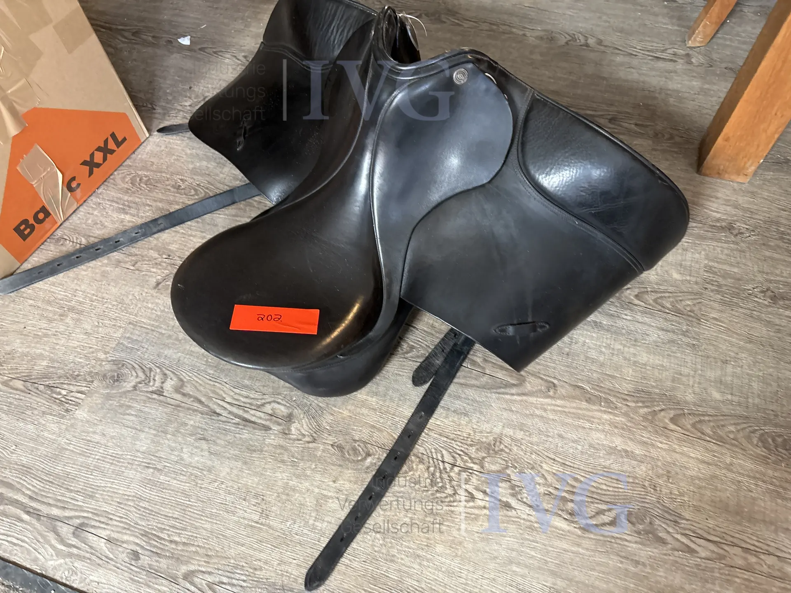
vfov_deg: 53.1
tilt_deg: -58.9
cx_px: 396
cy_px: 296
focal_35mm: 26
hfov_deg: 67.3
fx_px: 594
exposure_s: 1/60
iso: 320
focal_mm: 5.96
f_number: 1.6
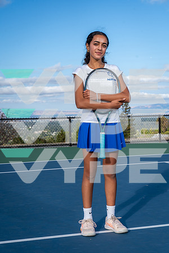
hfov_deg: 21.6
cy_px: 126
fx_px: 444
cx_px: 84
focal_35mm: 63
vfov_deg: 31.9
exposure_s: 1/250
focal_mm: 63
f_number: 8
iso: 100
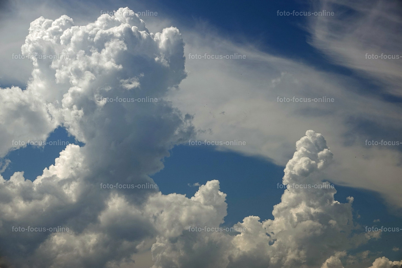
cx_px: 201
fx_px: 983
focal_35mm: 88
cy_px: 134
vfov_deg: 15.5
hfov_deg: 23.1
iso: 100
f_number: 4.5
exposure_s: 1/1000
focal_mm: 32.39
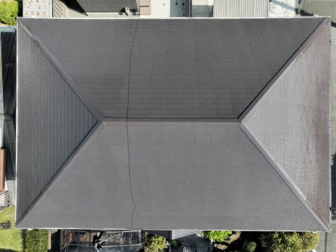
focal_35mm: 24
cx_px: 168
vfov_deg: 56.8
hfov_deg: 71.6
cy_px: 126
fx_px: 233
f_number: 2.8
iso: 200
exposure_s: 1/1250
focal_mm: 12.29
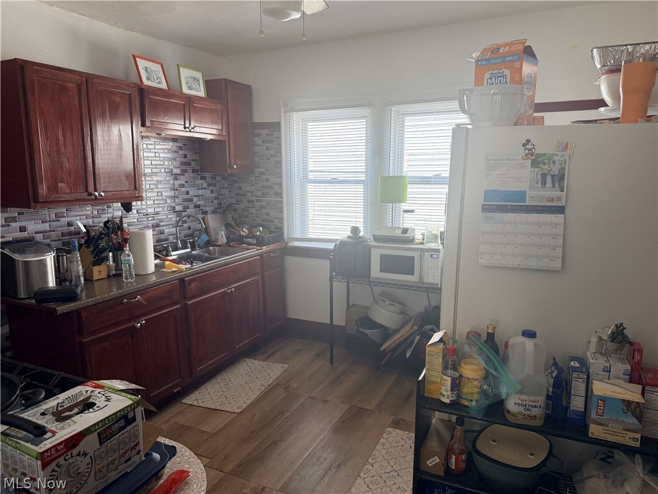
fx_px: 456
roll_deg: -0.2
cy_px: 247
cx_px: 329
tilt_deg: -9.5
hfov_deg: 71.6
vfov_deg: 56.8
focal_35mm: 24
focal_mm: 6.76
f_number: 1.78
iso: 200
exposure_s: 1/184
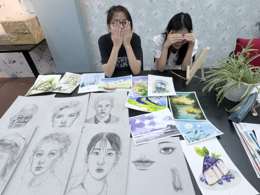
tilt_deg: -37.3
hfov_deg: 87.8
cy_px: 93
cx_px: 128
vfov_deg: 71.5
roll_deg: +3.3
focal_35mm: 18
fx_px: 135
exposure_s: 1/100
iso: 40
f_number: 2.2
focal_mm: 2.22
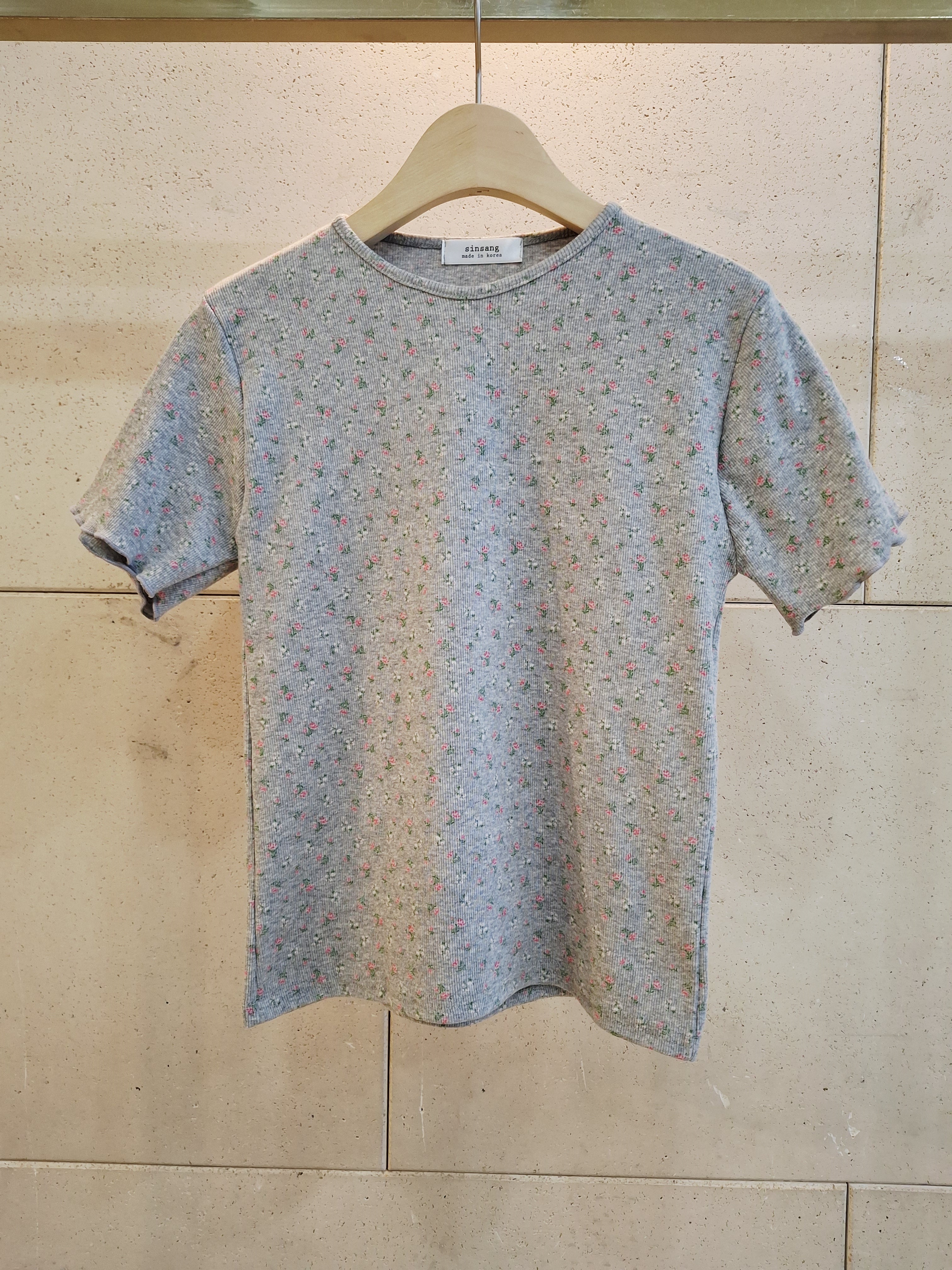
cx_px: 476
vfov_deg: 69.4
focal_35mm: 25
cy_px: 635
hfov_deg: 54.9
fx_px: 917
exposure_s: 1/120
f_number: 1.8
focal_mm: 5.23
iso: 320
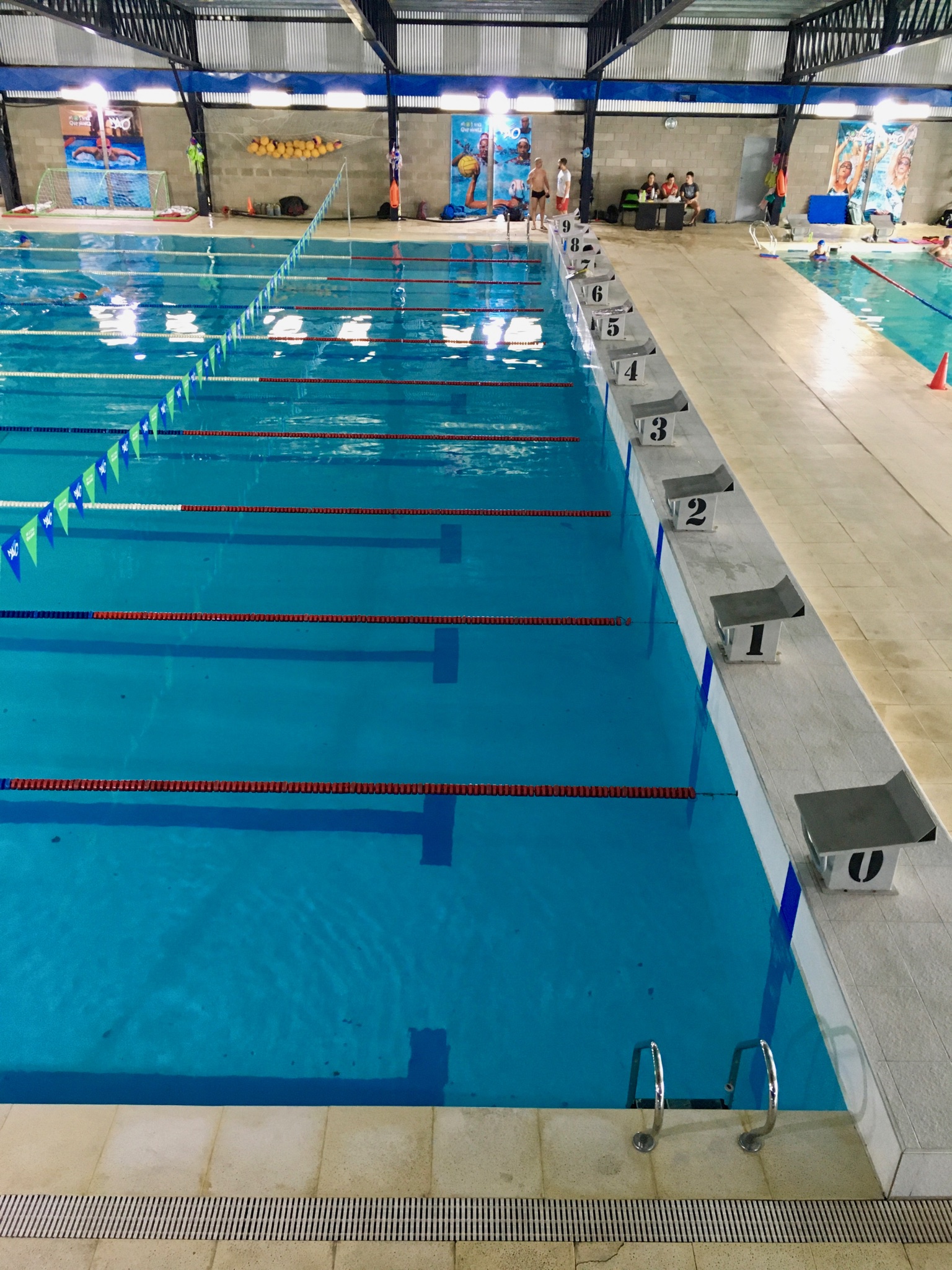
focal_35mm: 29
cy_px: 635
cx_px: 476
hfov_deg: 48.2
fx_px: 1063
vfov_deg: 61.7
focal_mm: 4.15
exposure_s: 1/33
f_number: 2.2
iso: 160
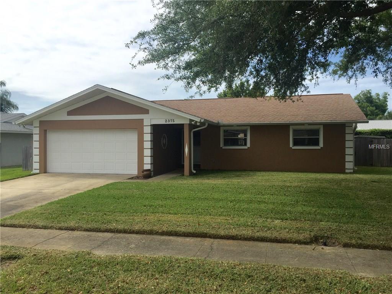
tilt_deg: -1.0
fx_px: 328
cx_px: 196
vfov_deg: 48.2
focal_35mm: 29
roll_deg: -1.4
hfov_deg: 61.7
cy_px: 147
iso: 32
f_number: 2.2
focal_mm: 4.15
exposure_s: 1/3049
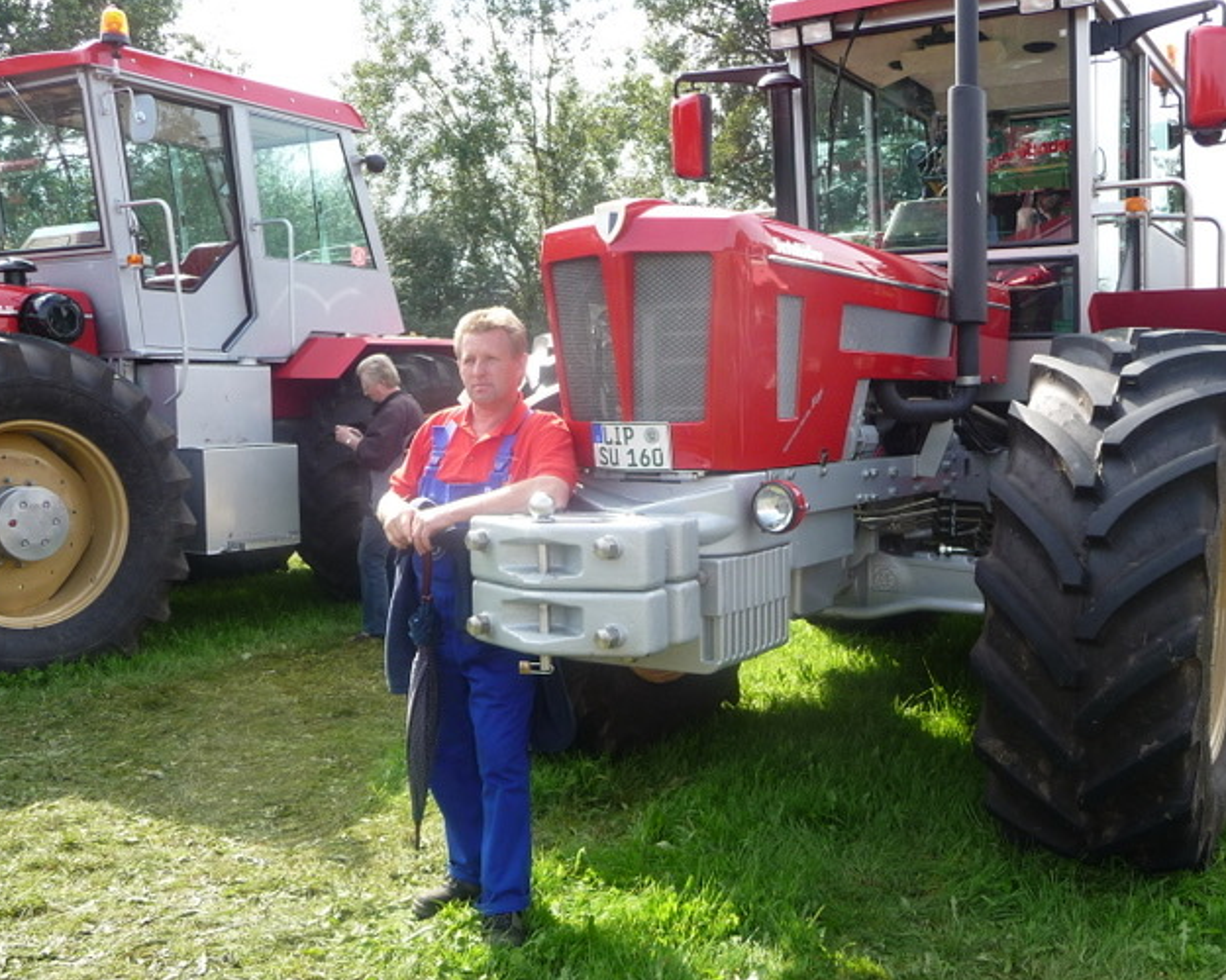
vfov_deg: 42.2
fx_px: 1270
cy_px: 521
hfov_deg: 51.1
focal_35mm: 35
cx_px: 759
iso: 100
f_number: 3.3
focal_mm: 4.7
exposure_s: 1/250
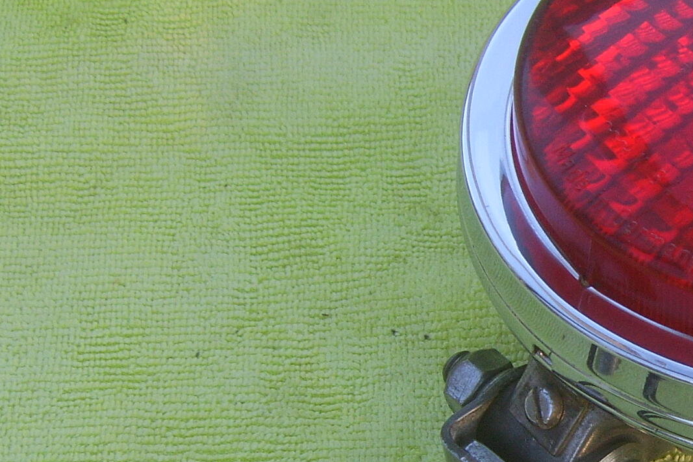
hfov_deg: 20.5
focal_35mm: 96
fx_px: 1848
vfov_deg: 14.2
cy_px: 341
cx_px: 707
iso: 50
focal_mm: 7.8
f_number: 3.2
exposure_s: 1/80
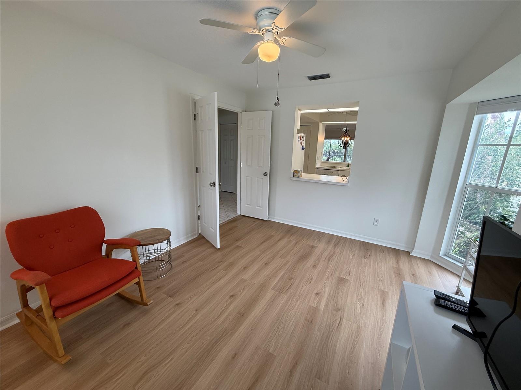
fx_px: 211
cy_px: 195
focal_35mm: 14
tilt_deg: -13.9
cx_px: 260
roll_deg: -1.3
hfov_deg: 102.1
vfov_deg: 85.7
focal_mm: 2.22
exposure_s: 1/120
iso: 100
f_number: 2.2
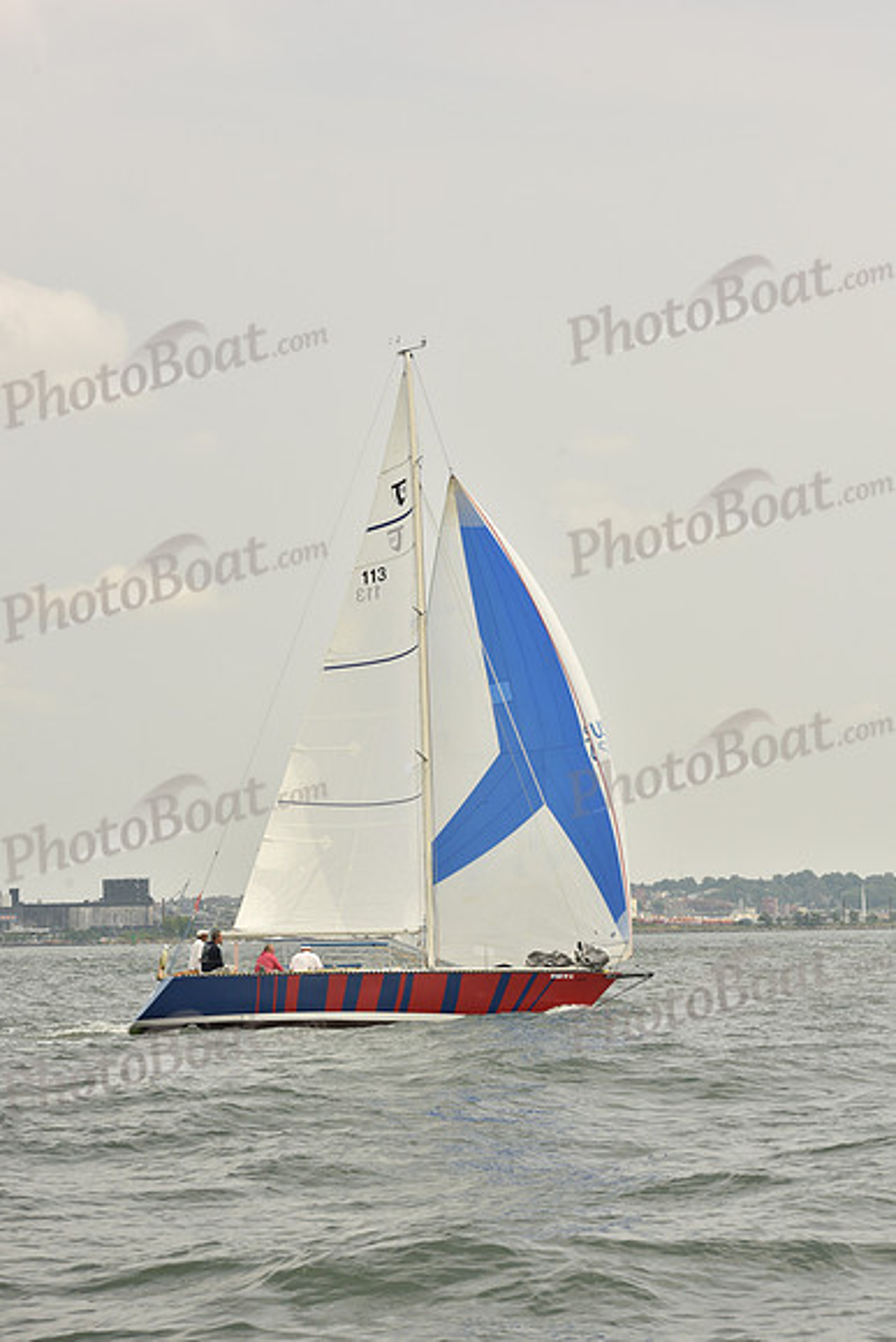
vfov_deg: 23.9
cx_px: 448
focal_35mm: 85
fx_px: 3171
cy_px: 671
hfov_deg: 16.1
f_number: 11
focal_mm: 85
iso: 250
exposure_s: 1/640
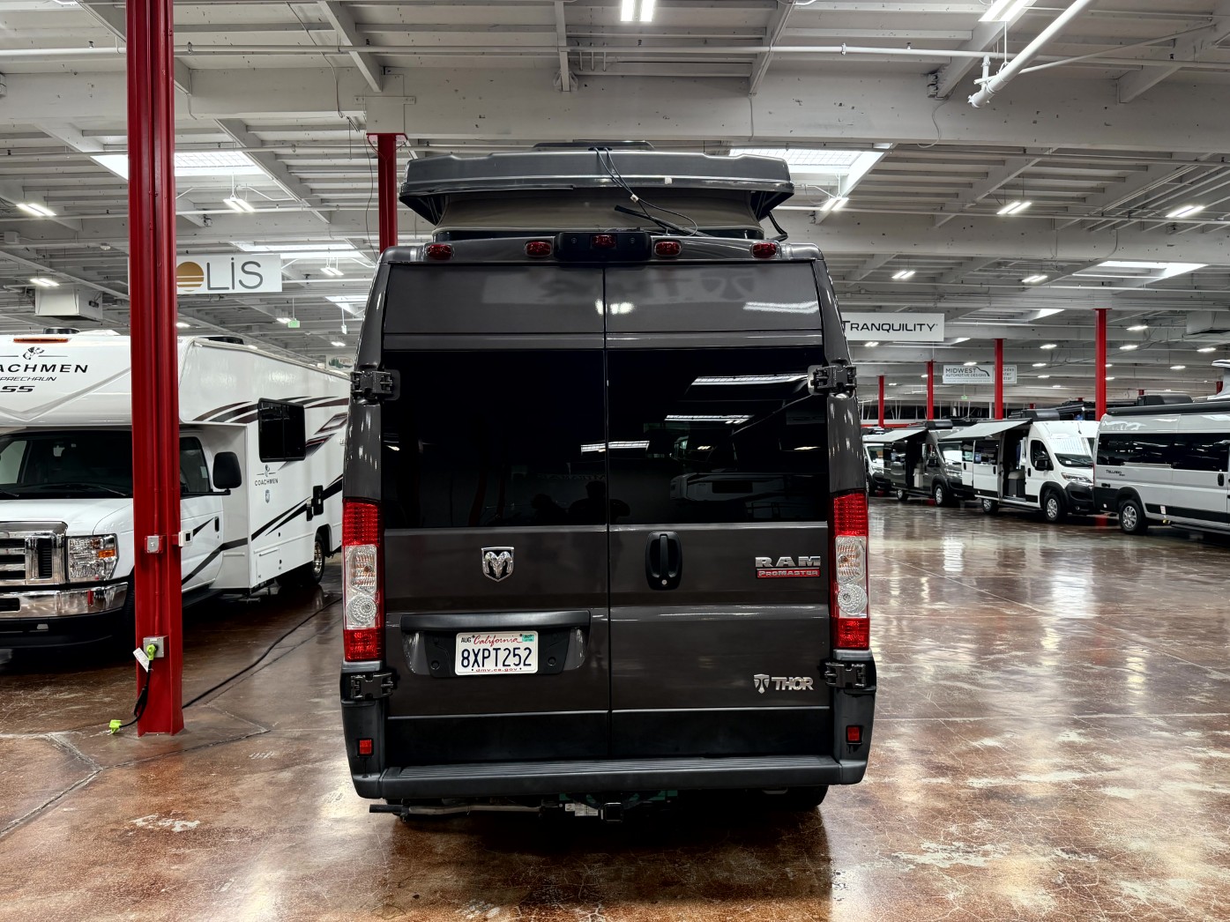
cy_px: 461
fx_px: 853
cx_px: 615
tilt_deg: -1.6
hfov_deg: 71.6
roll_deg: +1.5
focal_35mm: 24
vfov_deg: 56.8
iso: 200
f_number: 1.78
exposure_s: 1/147
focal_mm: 6.76
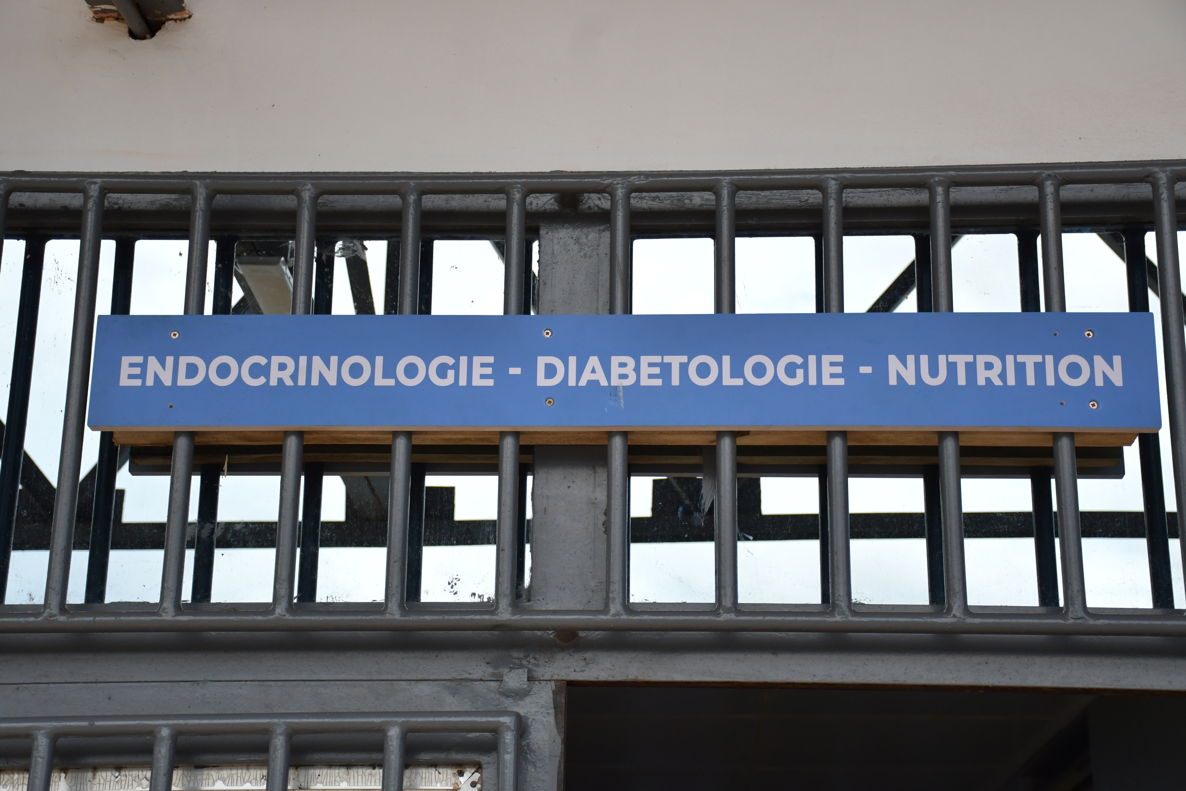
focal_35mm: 60
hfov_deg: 33.4
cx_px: 593
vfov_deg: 22.6
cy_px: 396
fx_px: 1977
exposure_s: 1/2000
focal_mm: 40
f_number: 4.5
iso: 800
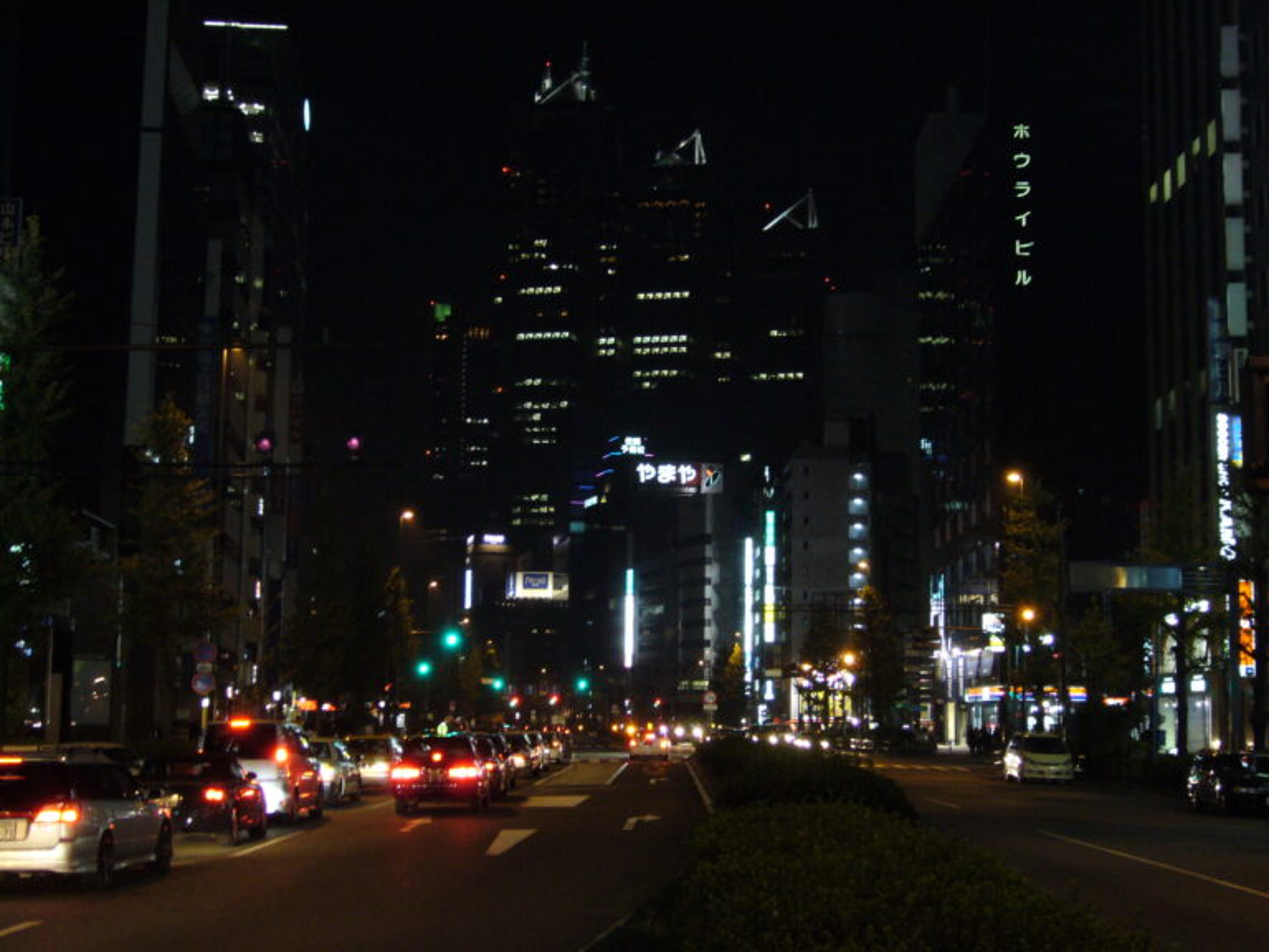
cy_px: 476
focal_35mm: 55
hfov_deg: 34.9
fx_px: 2016
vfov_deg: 26.6
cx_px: 634
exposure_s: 1/8
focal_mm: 9.1
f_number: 3.5
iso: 200
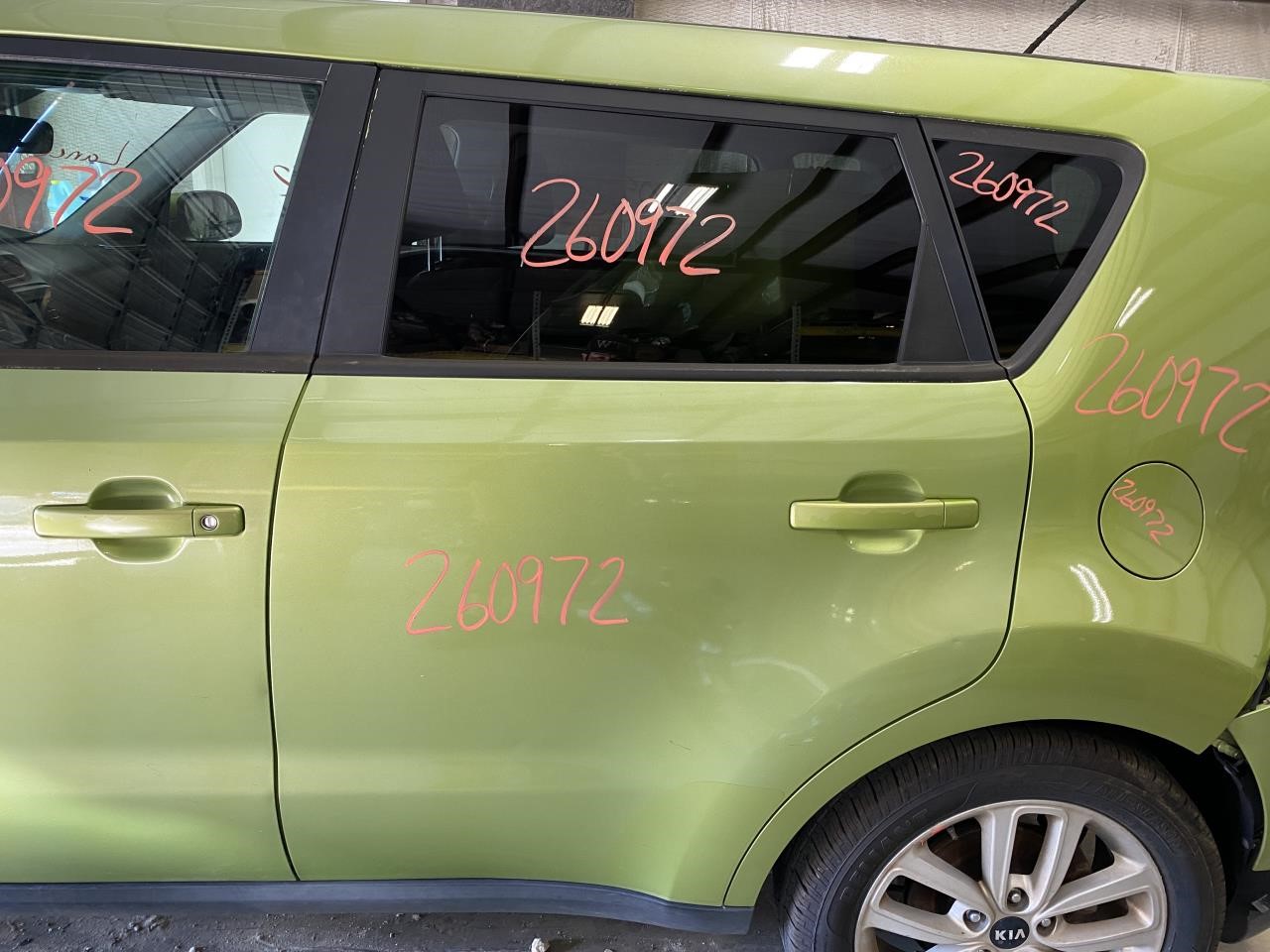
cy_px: 476
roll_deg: -2.6
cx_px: 635
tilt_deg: -18.1
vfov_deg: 53.1
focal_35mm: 26
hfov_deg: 67.3
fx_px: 954
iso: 125
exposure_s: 1/77
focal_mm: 4.25
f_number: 1.8
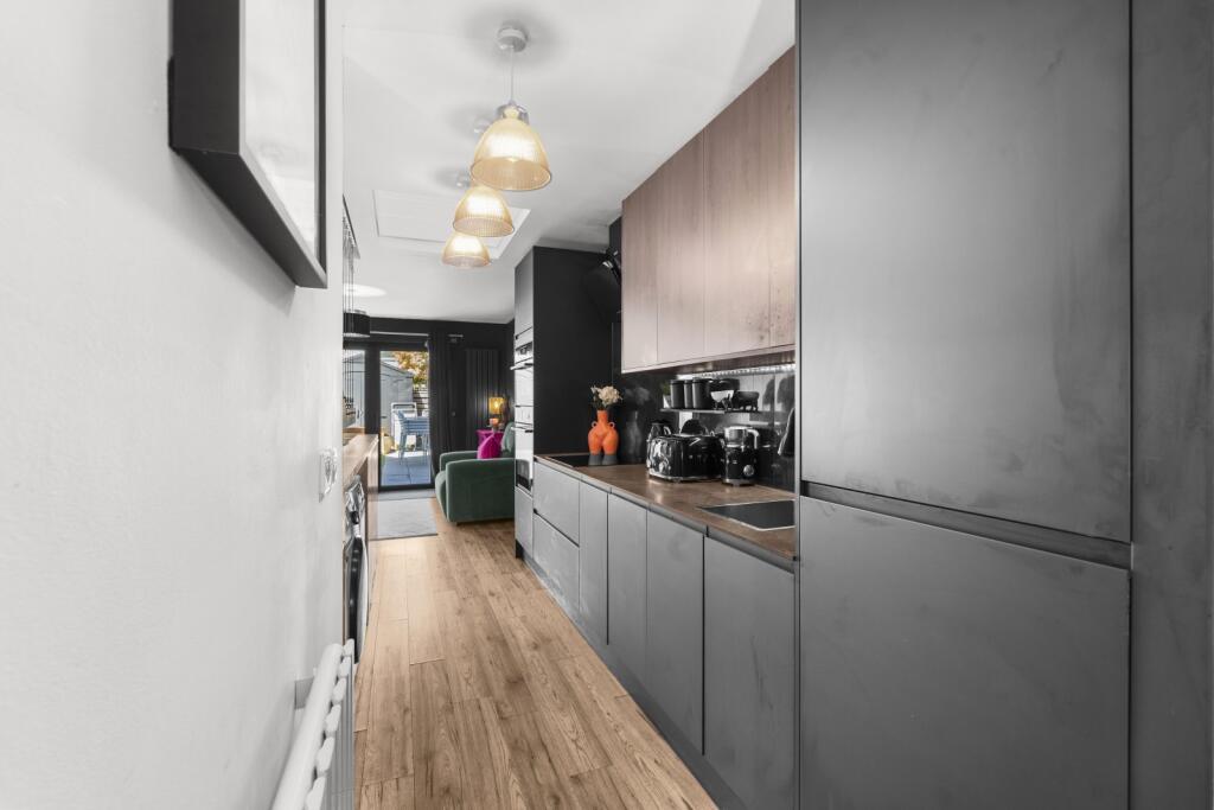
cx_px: 607
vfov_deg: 73.8
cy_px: 405
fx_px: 540
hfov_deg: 96.7
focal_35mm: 16
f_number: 8
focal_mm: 16
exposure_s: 5
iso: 320
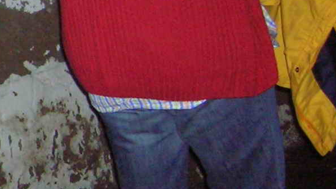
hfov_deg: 13.7
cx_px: -247
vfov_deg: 8.5
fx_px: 1265
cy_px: 46
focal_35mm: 142
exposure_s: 1/60.1
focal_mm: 5.7
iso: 200
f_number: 2.9
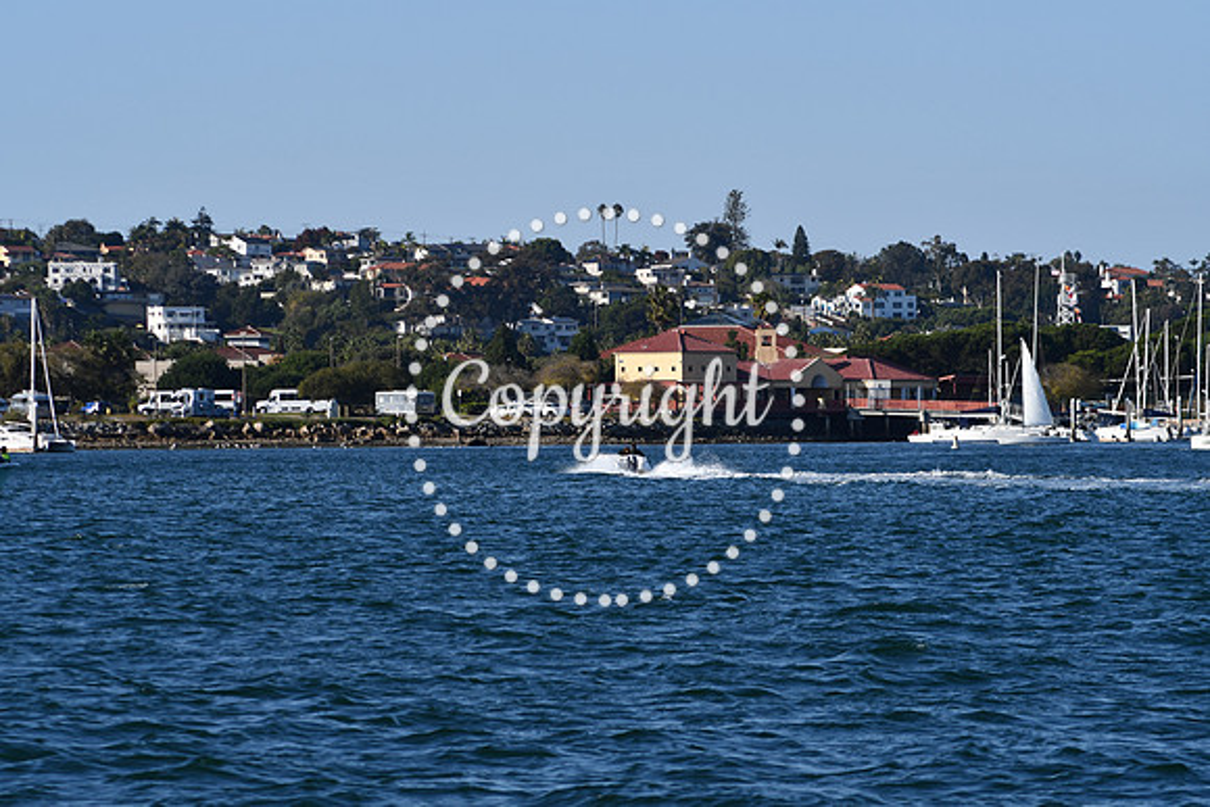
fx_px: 6555
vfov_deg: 7.0
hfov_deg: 10.5
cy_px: 404
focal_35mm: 195
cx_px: 605
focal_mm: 130
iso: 140
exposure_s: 1/500
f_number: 8
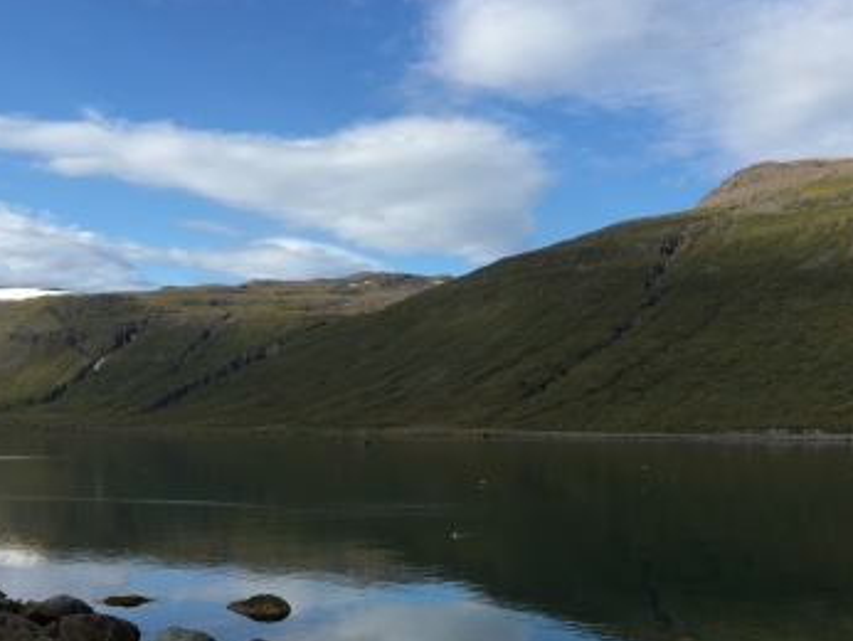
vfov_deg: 31.1
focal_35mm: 46
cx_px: 450
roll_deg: +0.5
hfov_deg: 41.2
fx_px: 1134
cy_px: 459
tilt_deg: -3.2
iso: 25
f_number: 2.2
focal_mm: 4.15
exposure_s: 1/1083
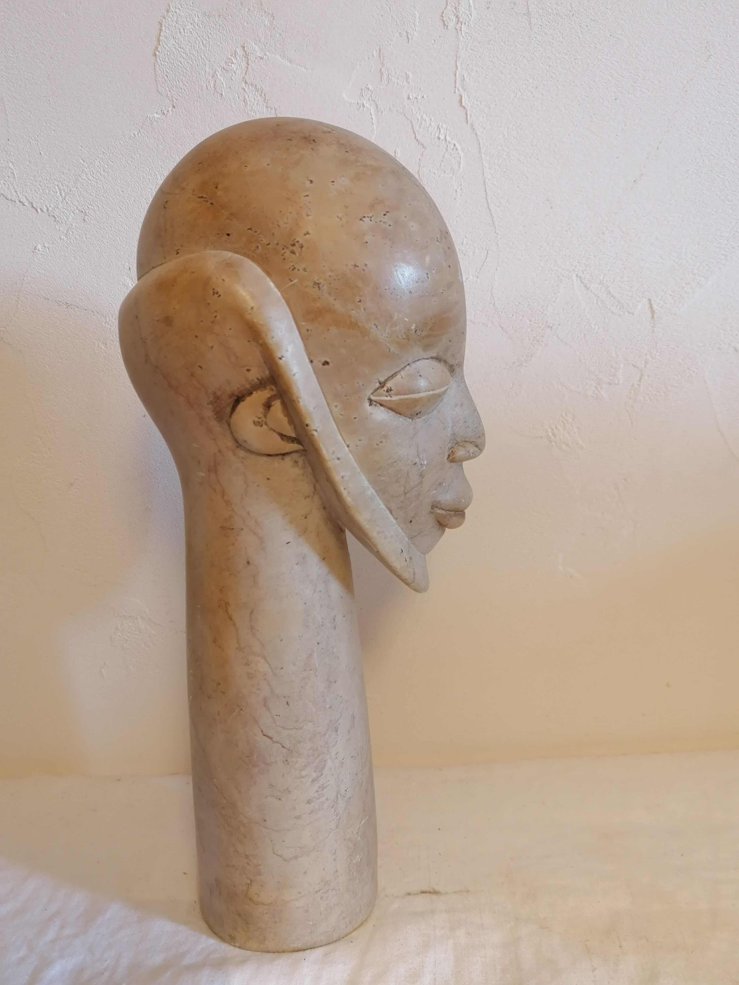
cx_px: 370
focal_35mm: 30
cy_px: 492
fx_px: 854
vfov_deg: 60.0
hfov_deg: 46.8
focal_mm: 5.4
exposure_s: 1/33.3
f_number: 1.8
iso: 250
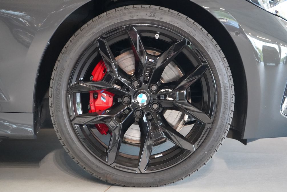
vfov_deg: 20.9
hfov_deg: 31.0
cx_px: 142
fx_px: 518
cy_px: 97
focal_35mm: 65
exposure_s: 1/100
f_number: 5.6
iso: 12800
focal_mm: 64
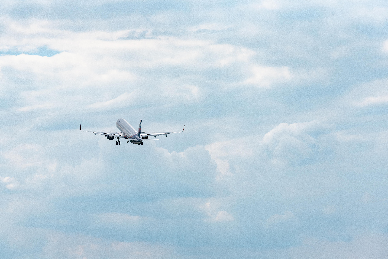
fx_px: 2156
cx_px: 194
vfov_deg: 6.9
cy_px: 130
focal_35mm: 200
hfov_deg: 10.3
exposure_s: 1/3200
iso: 400
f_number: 8
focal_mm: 200
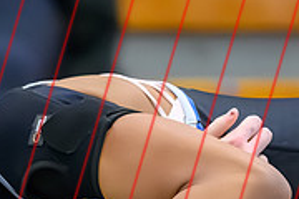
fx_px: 6619
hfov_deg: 2.6
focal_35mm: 797
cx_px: 58
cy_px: 390
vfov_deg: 1.7
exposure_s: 1/640
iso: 10000
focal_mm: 200
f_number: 2.8
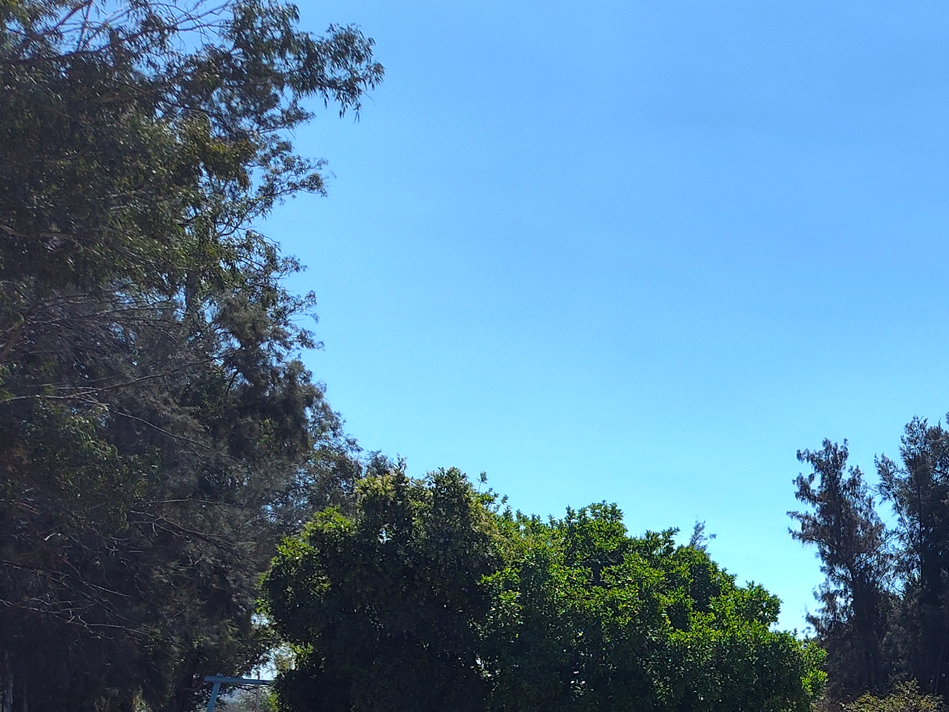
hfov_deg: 31.2
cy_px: 811
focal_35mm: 58
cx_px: 913
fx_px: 1590
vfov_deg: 23.5
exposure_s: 1/1530
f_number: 1.8
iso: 100
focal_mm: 5.56
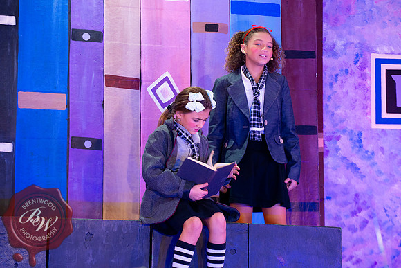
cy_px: 134
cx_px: 200
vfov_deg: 10.6
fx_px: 1448
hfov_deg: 15.8
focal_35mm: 130
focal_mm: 130
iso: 1000
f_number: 5
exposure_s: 1/60
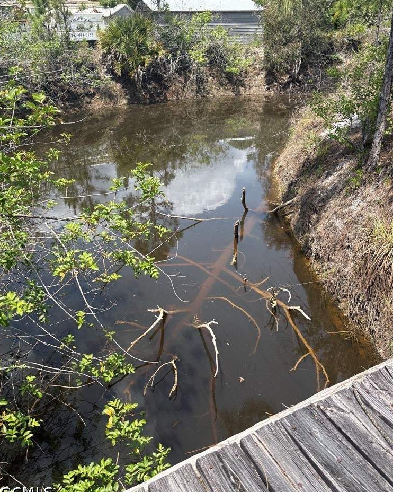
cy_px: 234
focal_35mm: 28
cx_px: 190
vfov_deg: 62.2
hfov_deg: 51.5
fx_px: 407
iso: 64
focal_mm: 5.96
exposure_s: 1/1953
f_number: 1.6
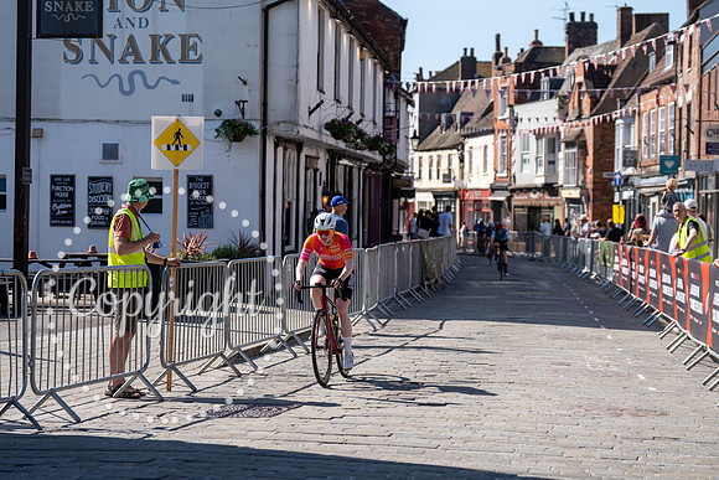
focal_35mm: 79
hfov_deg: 25.7
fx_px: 1578
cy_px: 240
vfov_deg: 17.3
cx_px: 360
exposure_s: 1/1000
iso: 100
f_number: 3.5
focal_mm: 79
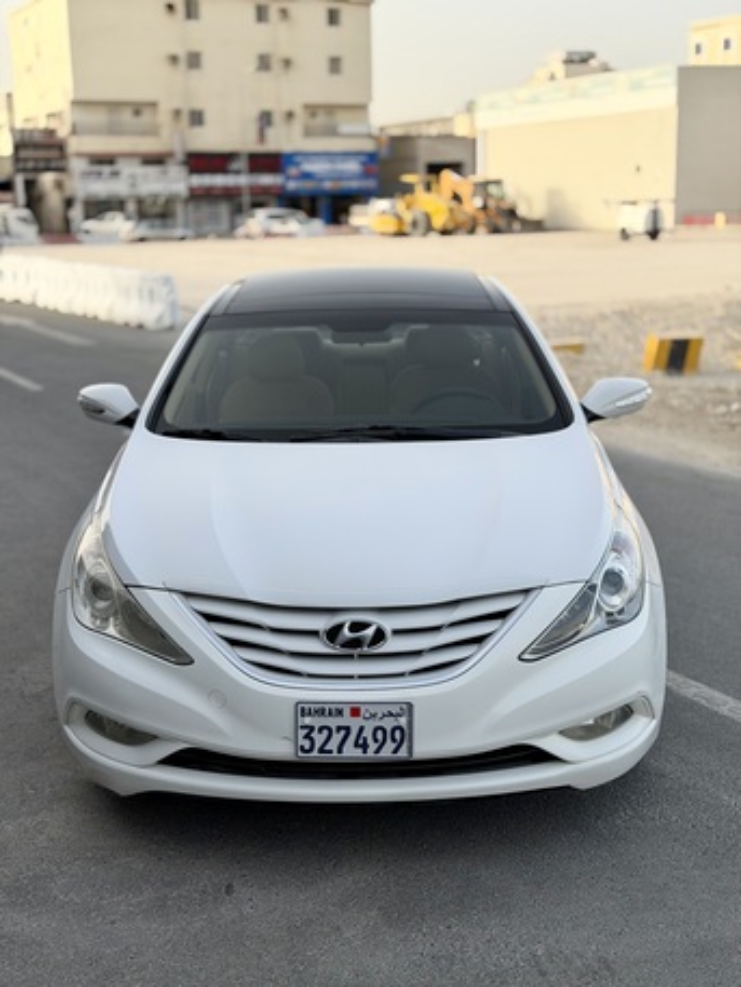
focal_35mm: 48
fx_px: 1369
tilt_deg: -11.6
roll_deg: +1.1
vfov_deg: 39.6
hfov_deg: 30.3
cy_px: 494
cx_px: 370
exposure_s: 1/1403
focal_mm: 6.76
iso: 64
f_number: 1.78
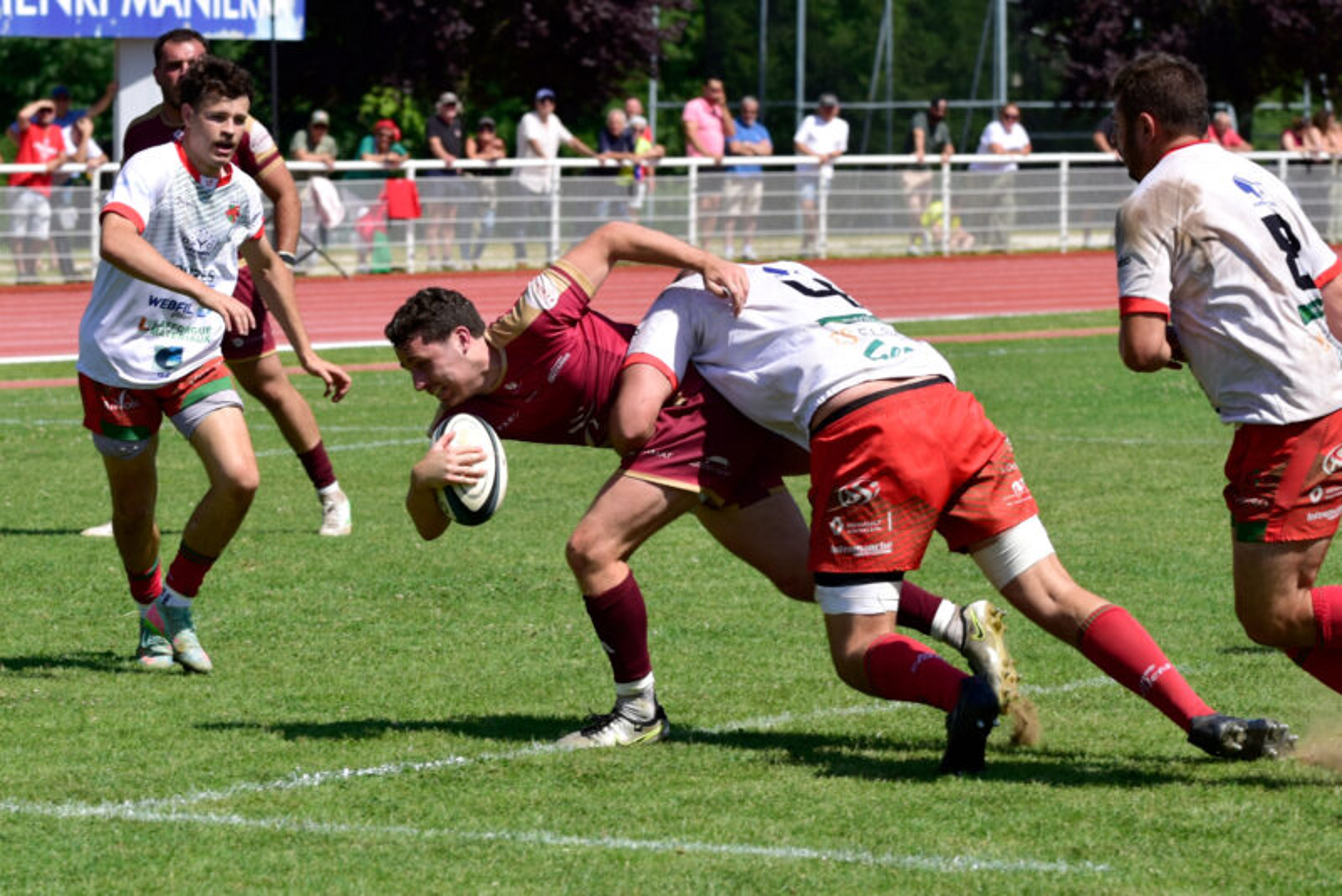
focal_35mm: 102
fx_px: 3803
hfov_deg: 20.0
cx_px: 671
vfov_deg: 13.4
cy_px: 448
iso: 140
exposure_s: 1/1250
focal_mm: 102
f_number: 4.5
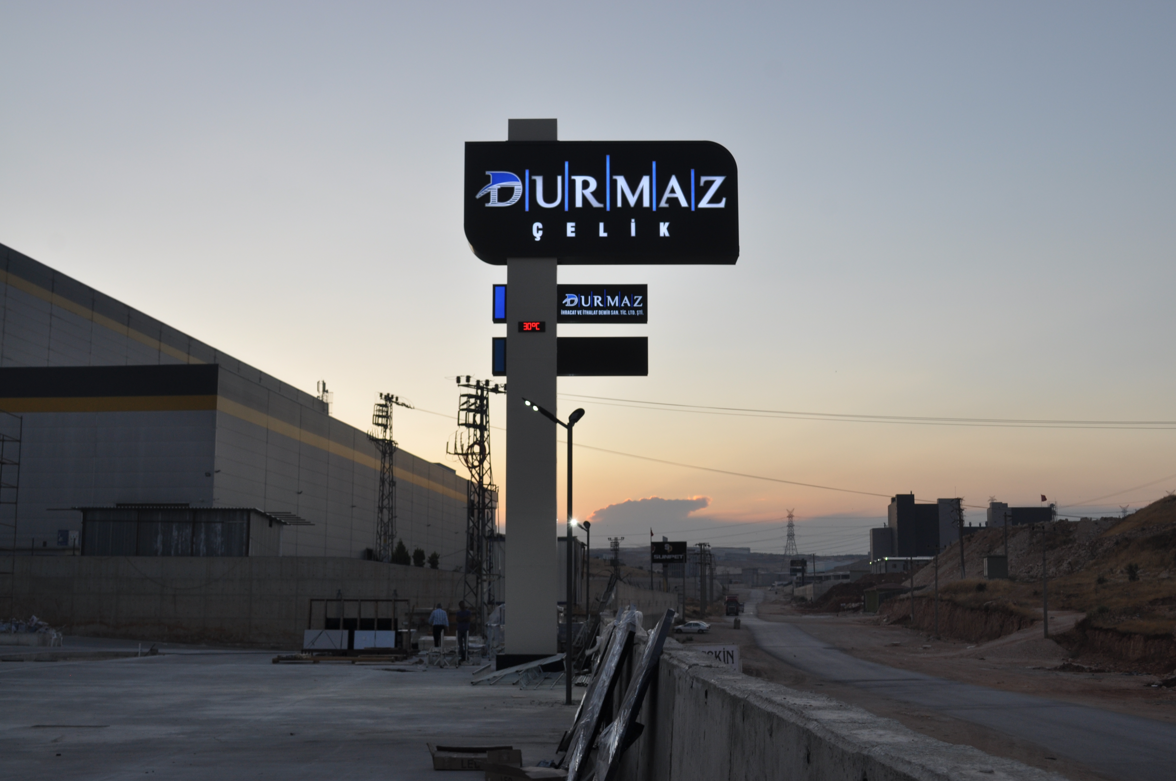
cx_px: 588
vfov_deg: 29.8
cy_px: 390
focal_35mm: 45
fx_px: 1468
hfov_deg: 43.7
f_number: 7.1
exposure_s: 1/50
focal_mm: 30
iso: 200
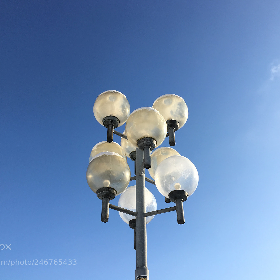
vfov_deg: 47.2
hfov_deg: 47.2
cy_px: 138
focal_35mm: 35
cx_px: 143
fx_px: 320
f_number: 2.2
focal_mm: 4.15
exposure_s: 1/1832
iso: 25
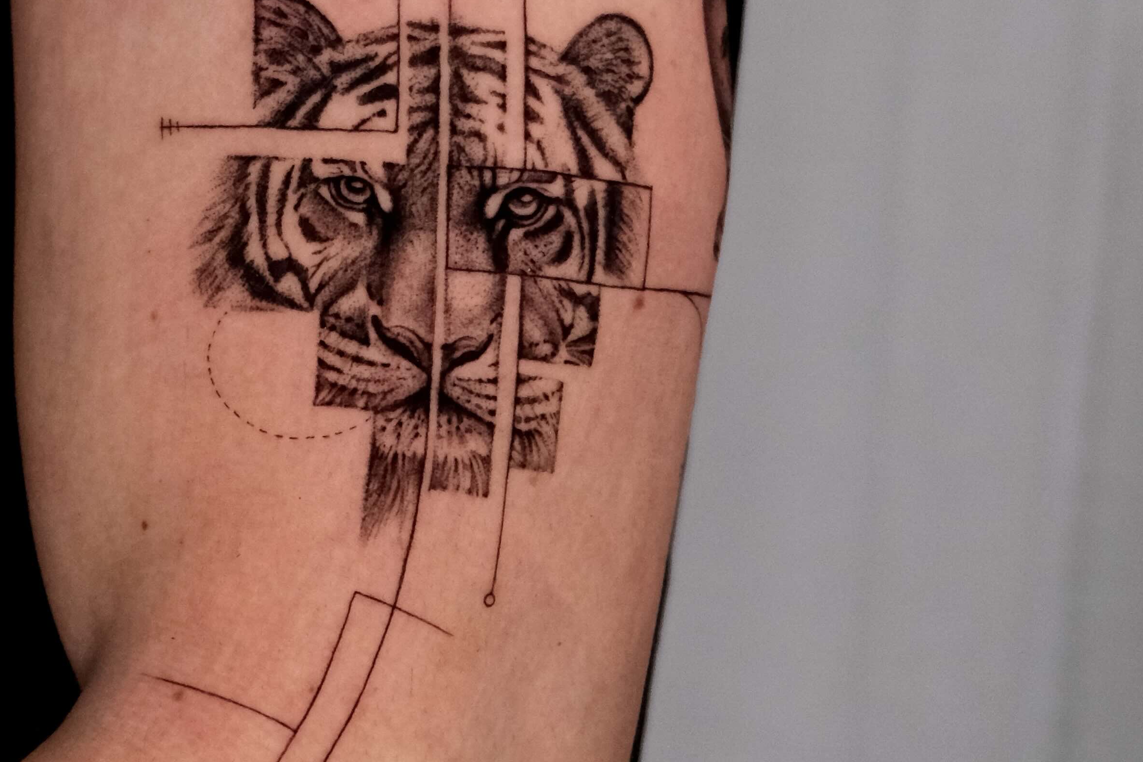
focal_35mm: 92
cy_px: 296
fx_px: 2921
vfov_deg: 14.9
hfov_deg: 22.0
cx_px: 301
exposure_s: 1/100
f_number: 3.2
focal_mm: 23.3
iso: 2000
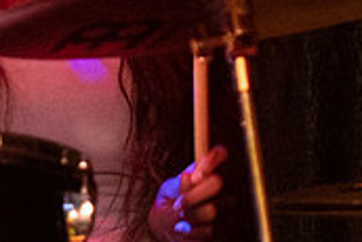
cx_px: -124
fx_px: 8776
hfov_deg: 2.4
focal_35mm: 872
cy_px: -6
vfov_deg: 1.6
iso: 3200
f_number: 2.8
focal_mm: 140
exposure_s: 1/200
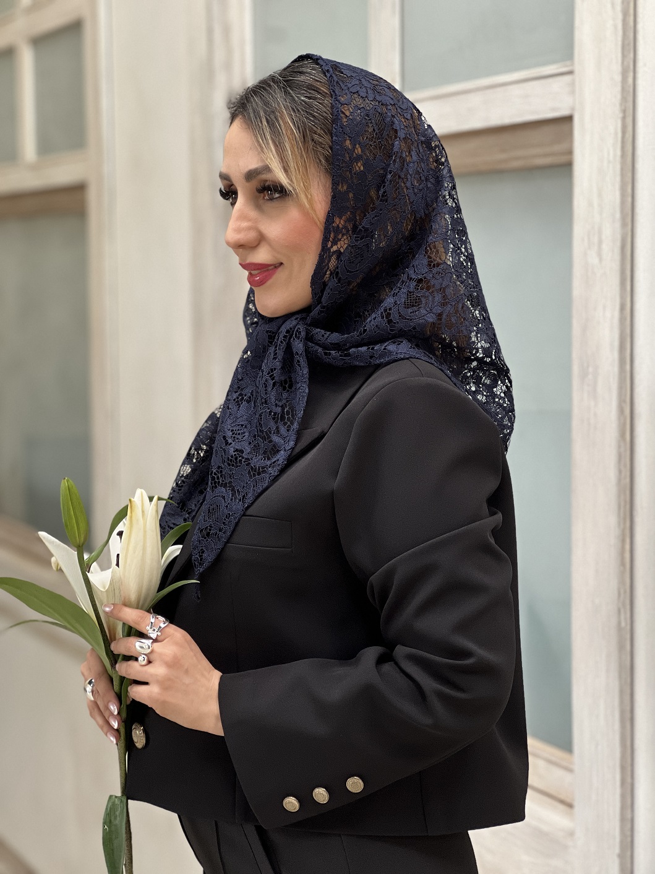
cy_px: 437
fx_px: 1943
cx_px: 328
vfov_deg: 25.3
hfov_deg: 19.1
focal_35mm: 77
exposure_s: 1/77
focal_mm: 9
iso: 250
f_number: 2.8
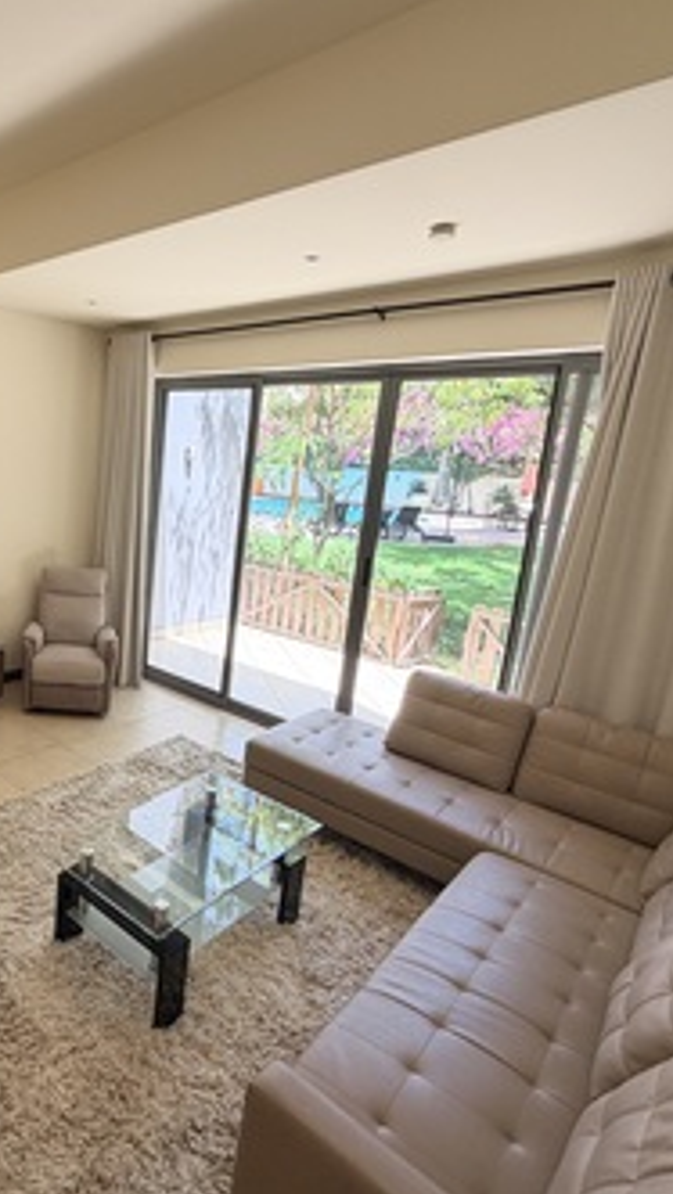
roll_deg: -2.4
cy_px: 584
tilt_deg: -10.1
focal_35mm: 21
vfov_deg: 83.8
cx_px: 77
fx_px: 666
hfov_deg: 48.5
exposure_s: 1/121
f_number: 2.2
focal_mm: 2.22
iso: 64
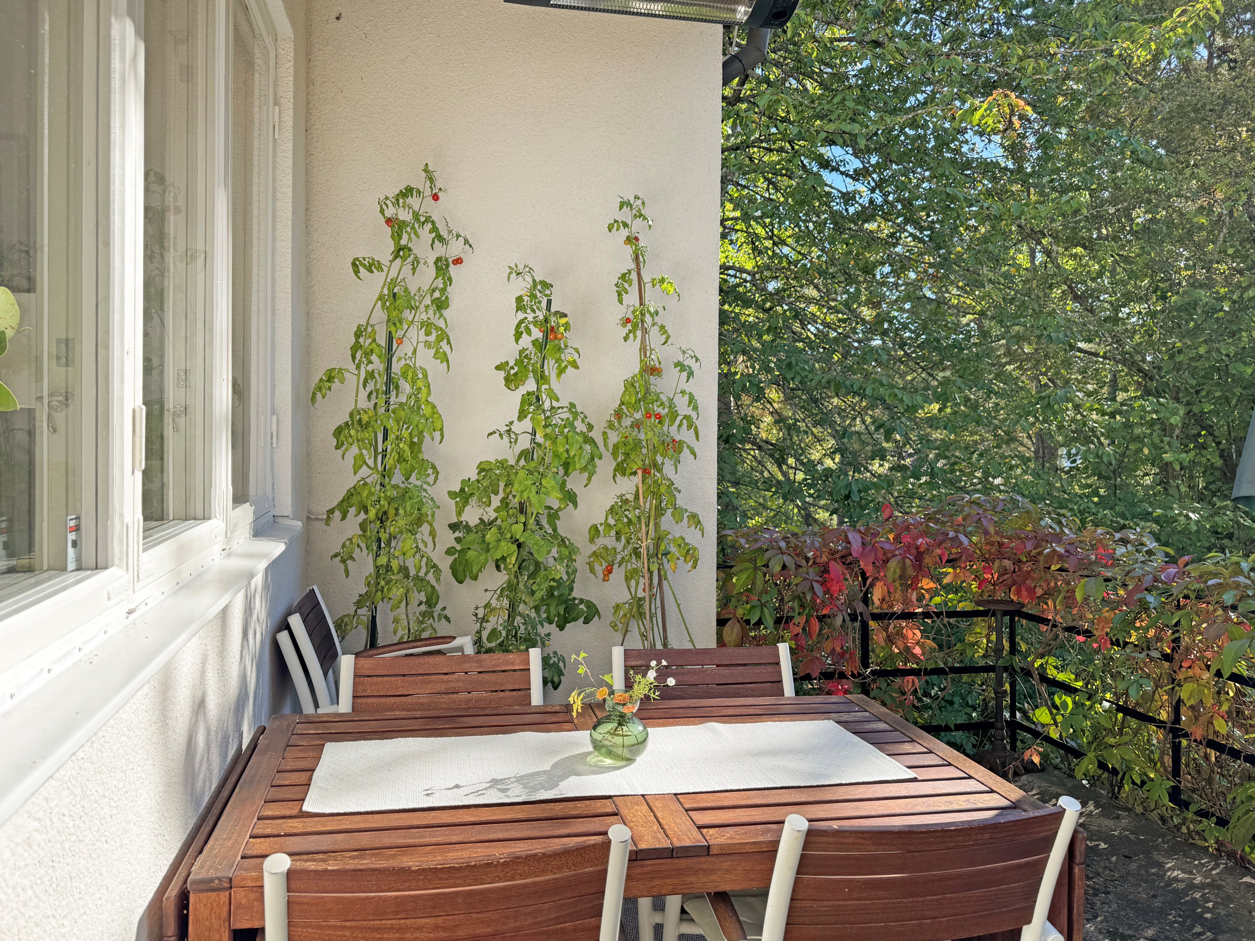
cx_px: 628
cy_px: 470
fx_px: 870
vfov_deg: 56.8
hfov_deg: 71.6
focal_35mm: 24
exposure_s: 1/1094
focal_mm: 6.76
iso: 80
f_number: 1.78
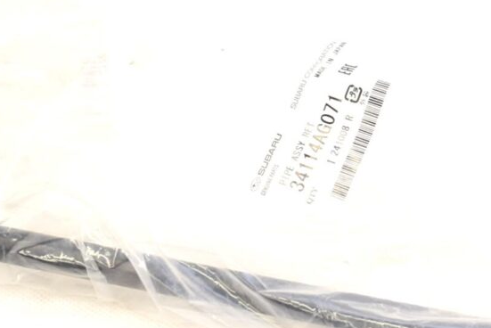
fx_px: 1828
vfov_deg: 10.2
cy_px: 117
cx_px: 378
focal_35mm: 134
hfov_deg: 15.2
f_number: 6.3
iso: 400
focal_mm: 24
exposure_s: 1/160
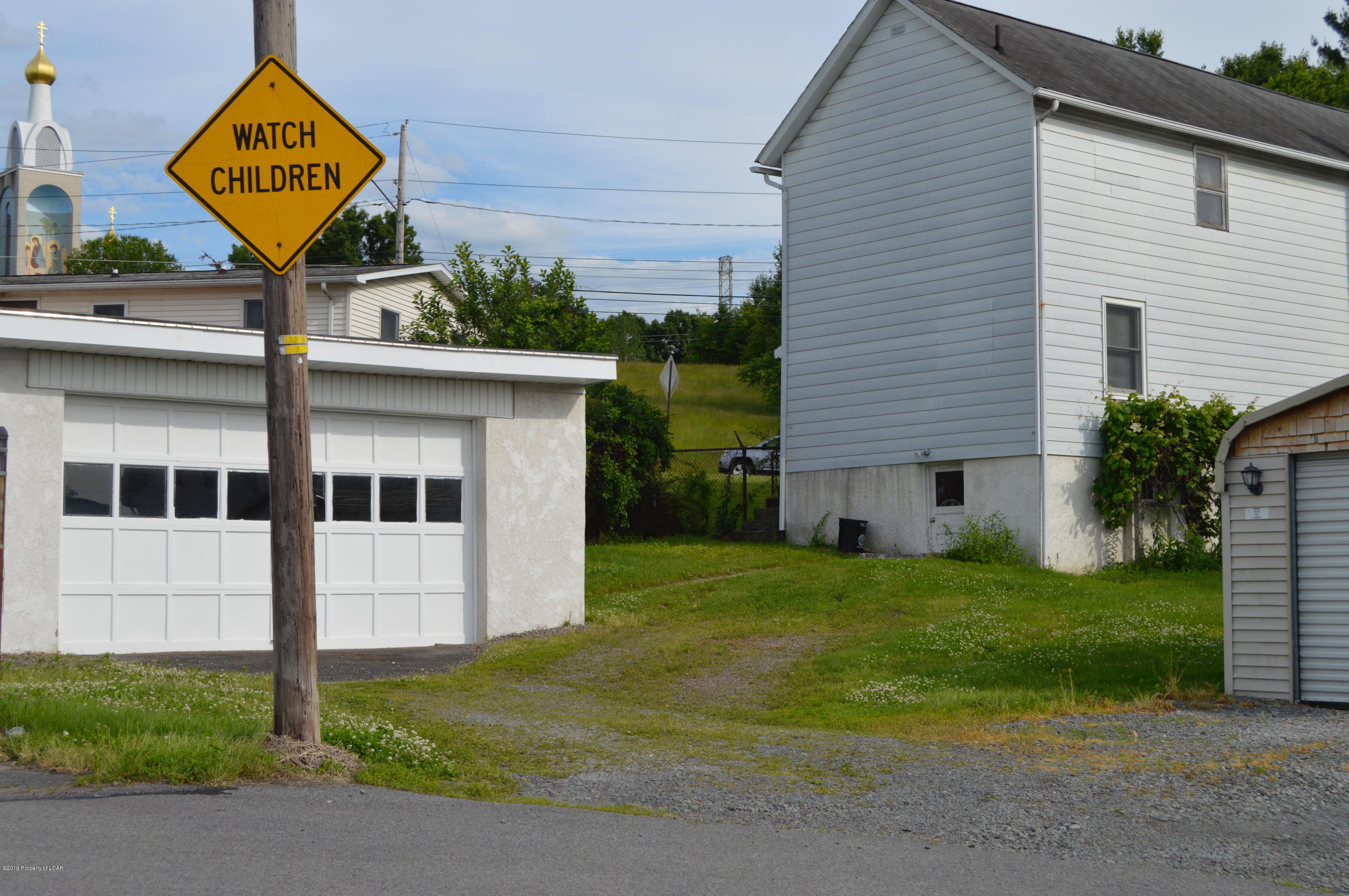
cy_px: 448
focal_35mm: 51
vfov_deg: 26.4
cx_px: 674
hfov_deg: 38.9
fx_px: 1909
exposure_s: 1/250
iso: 100
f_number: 8
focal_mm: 34
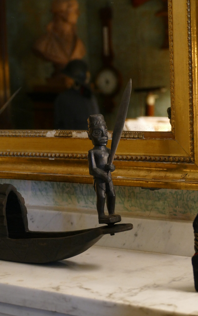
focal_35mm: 87
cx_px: 99
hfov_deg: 15.0
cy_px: 158
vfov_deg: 23.8
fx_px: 751
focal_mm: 31.05
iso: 1600
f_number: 3.8
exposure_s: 1/10
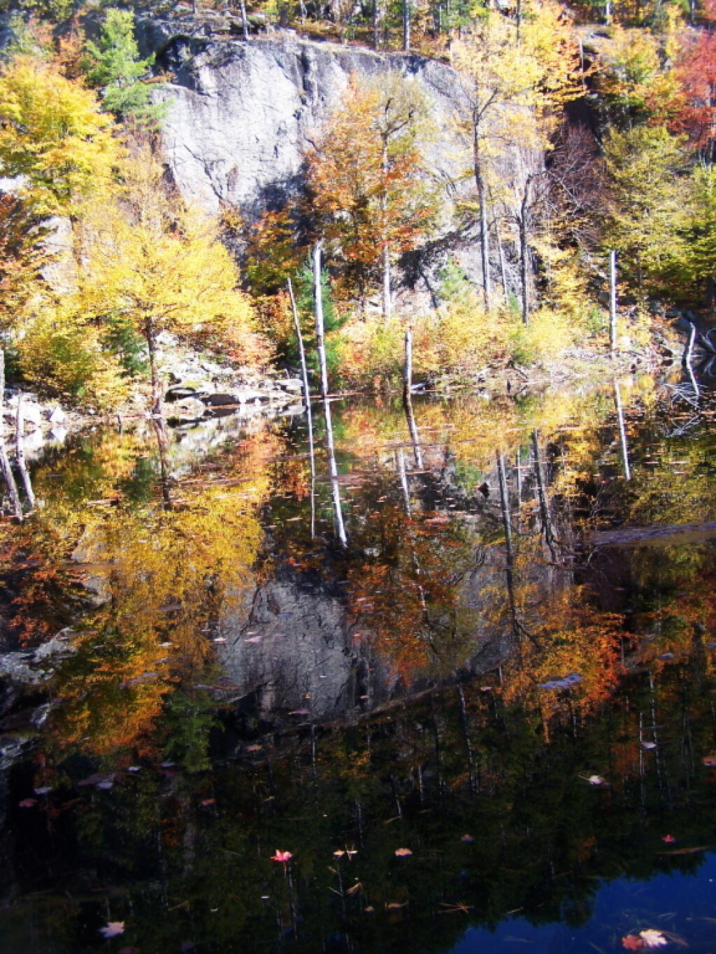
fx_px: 1048
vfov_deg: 49.0
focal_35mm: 38
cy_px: 477
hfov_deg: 37.7
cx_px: 358
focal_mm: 6.3
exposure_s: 1/250
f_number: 2.8
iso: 80
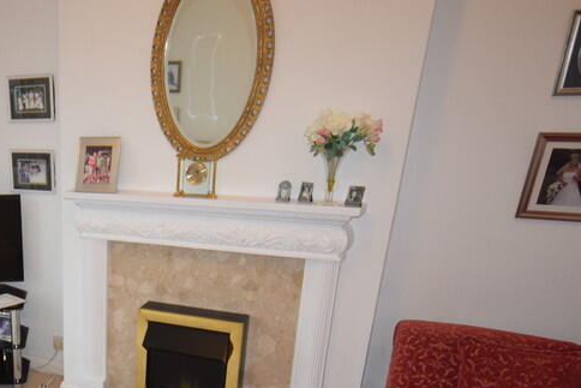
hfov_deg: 47.4
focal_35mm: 37
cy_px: 333
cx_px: 64
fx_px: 590
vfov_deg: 34.8
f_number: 4.5
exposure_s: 1/80
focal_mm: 11.5
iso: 800
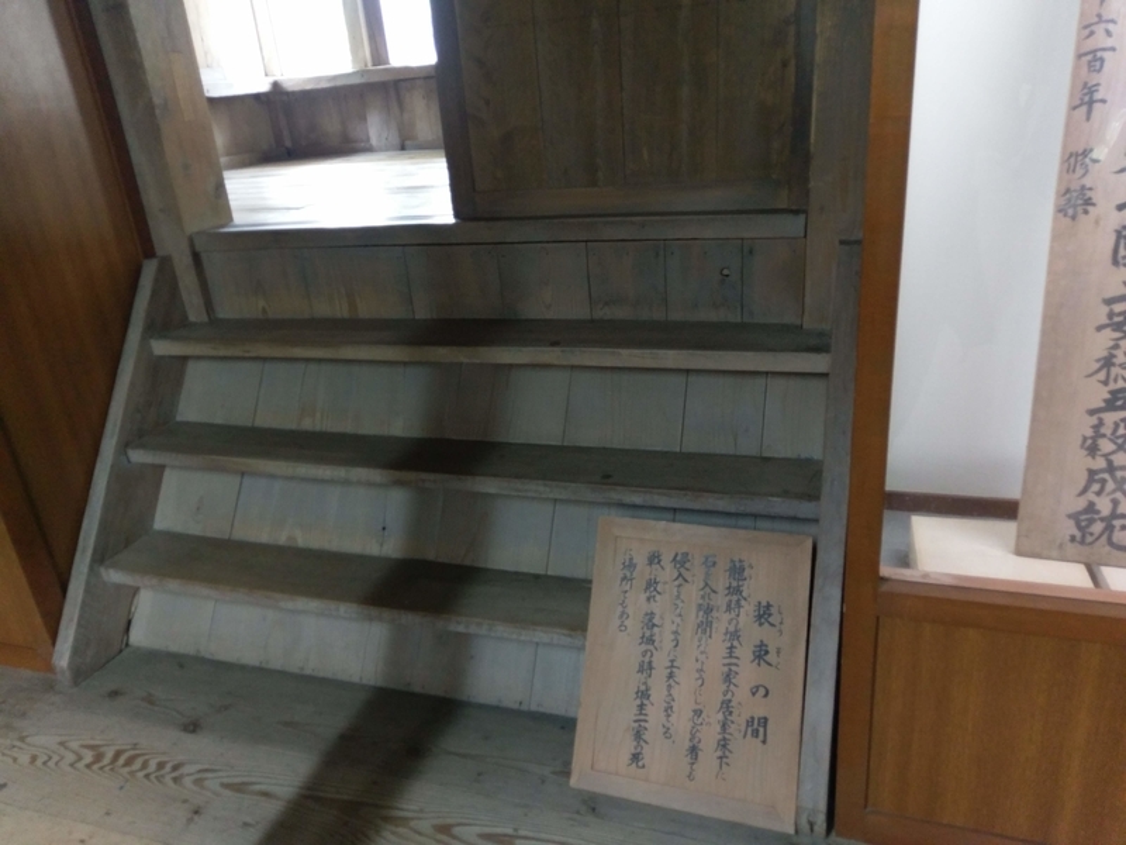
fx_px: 846
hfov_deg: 67.3
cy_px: 422
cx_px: 563
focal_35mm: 26
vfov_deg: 53.1
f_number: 1.8
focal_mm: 4.58
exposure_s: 1/24
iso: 400
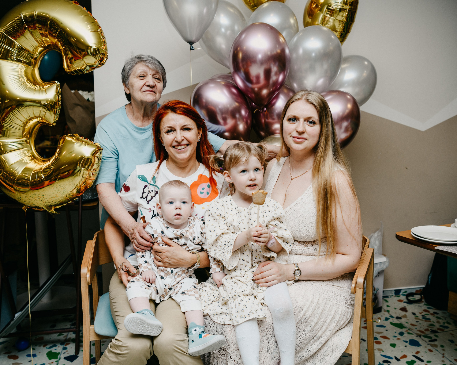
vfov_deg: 45.8
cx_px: 237
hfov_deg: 55.7
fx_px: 433
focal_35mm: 32
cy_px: 185
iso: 125
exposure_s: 1/160
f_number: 3.5
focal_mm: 27
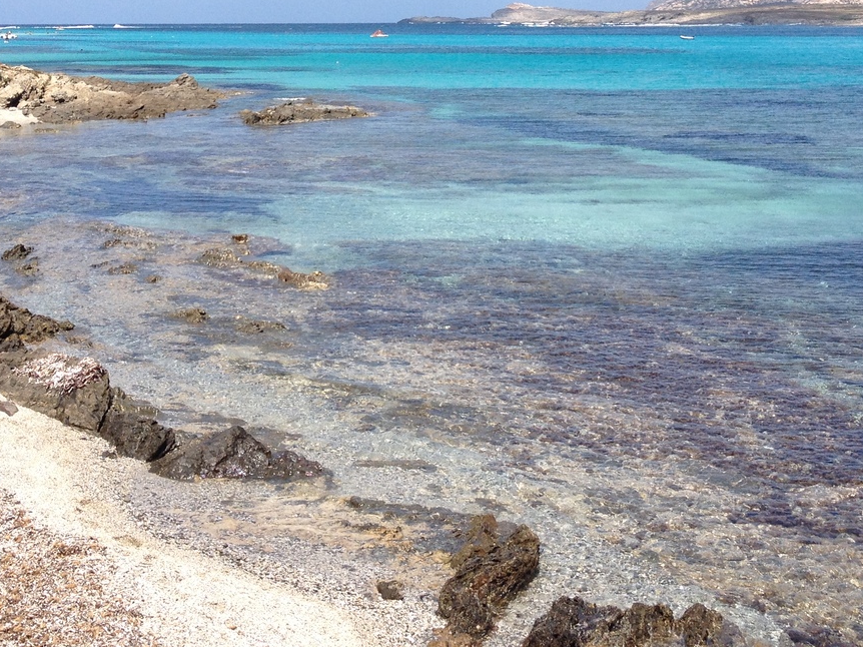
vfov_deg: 22.0
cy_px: 47
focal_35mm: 65
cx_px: 438
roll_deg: +0.2
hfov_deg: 29.8
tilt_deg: -3.1
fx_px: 1620
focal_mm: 4.28
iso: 50
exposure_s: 1/1905
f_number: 2.4
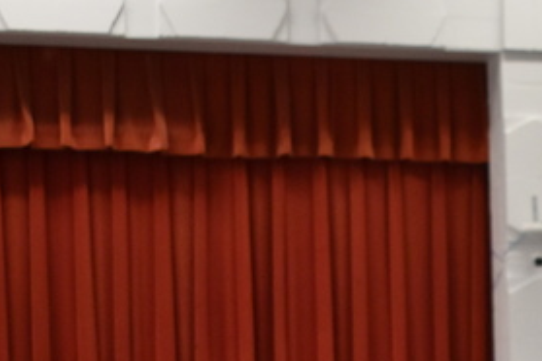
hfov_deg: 13.5
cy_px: 645
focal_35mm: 149
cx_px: 618
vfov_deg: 8.8
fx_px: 2241
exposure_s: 1/125
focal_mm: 27
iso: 1100
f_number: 4
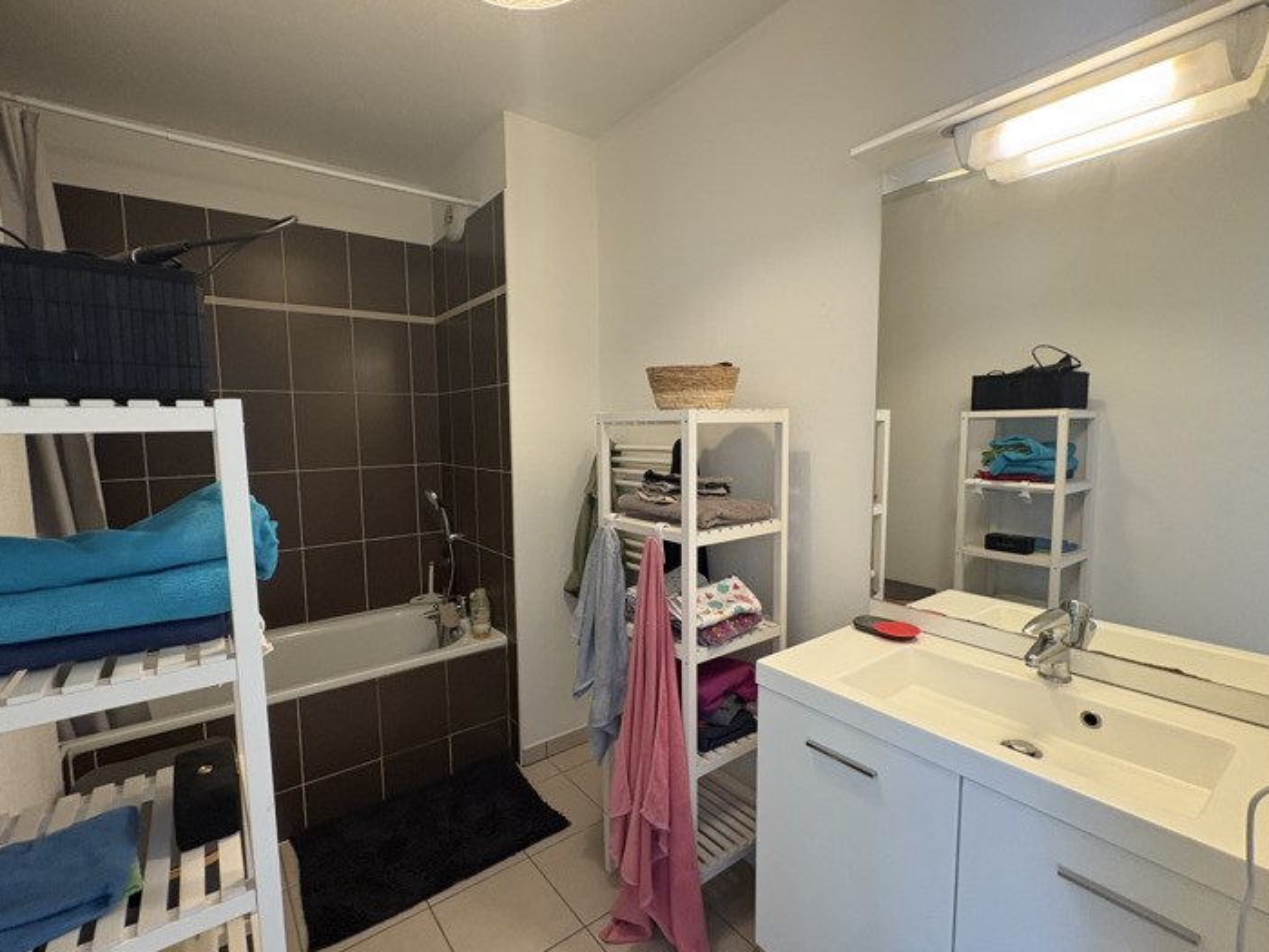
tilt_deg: -5.5
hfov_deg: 94.4
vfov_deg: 78.1
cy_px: 481
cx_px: 600
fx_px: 587
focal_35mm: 16
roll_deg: +0.9
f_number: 2.2
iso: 320
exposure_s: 1/50
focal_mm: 2.22
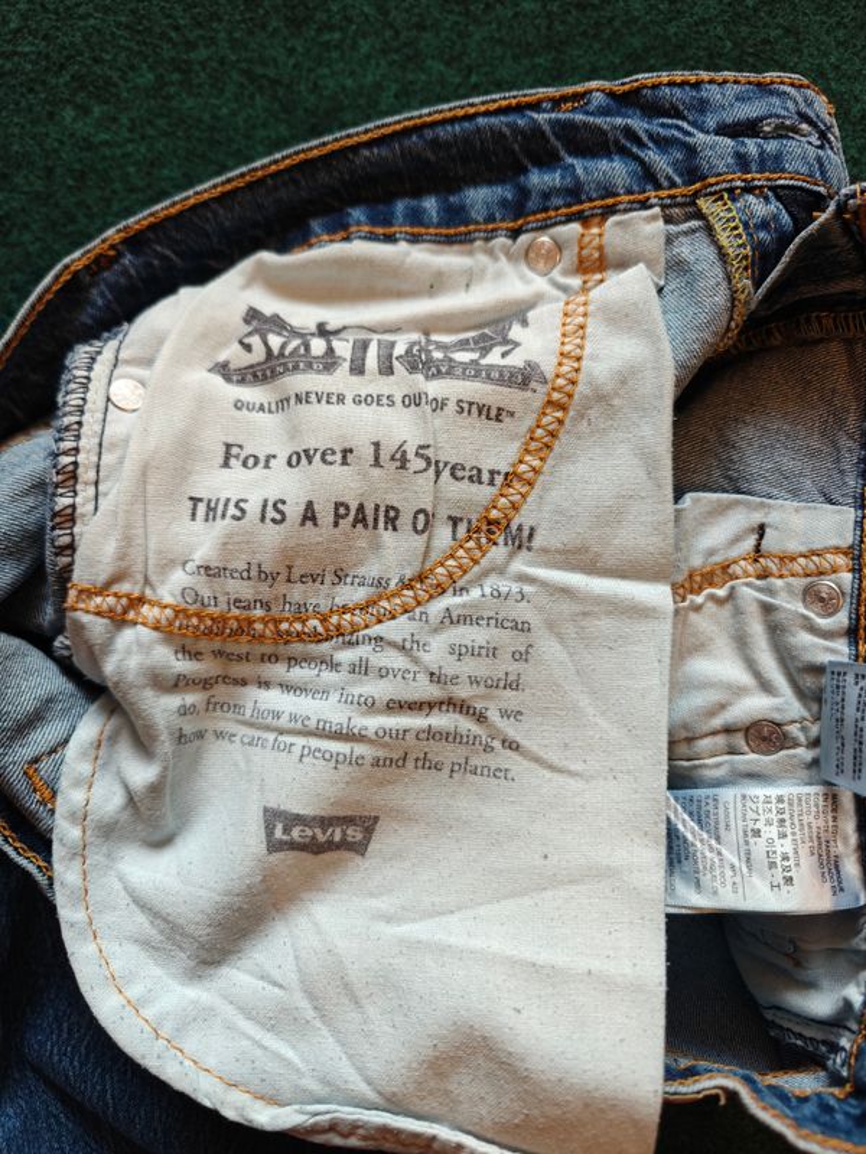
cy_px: 577
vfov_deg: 73.9
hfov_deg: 58.9
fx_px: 767
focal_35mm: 23
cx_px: 433
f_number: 1.6
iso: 320
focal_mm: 6.06
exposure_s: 1/100
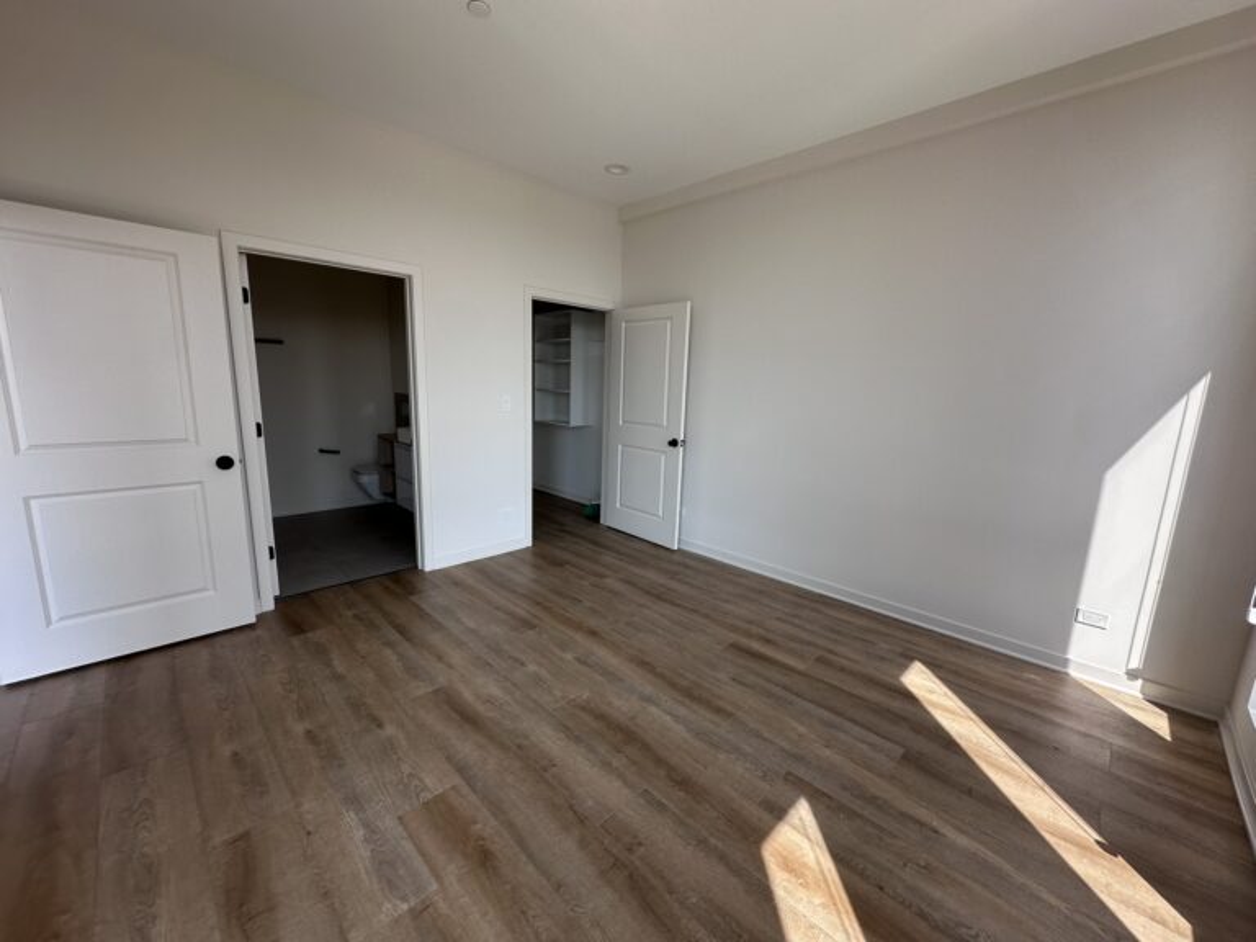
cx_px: 628
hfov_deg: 102.1
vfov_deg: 85.7
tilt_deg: -8.8
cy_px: 471
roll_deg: -3.1
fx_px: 508
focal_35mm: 14
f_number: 2.2
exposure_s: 1/212
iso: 40
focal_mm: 2.22
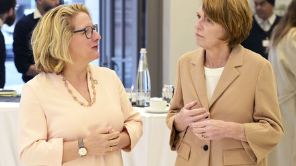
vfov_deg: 13.3
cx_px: 149
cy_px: 76
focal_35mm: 91
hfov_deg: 23.4
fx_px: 714
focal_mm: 86
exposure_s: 1/250
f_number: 5
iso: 4000
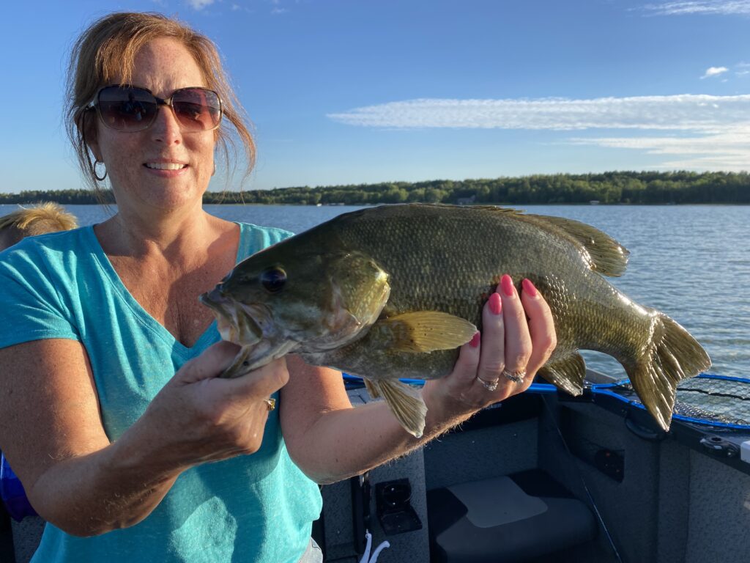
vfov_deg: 53.1
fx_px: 563
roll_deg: -0.6
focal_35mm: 26
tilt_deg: -7.7
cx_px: 375
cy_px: 282
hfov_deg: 67.3
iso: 32
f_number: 1.8
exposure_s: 1/1504
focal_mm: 4.25
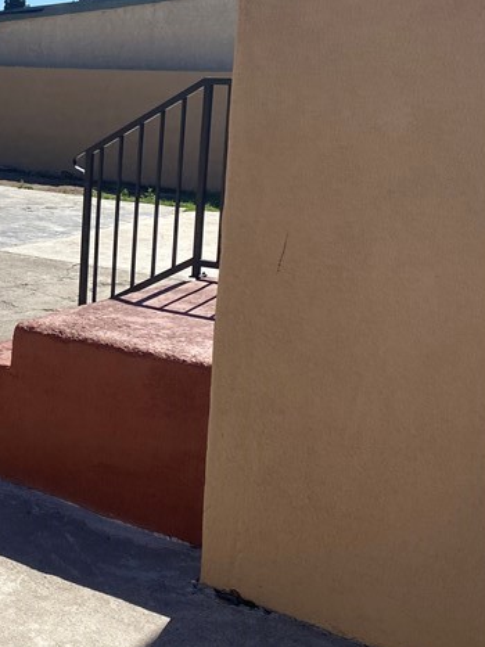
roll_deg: -1.9
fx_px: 1065
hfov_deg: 24.2
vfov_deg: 33.4
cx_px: -33
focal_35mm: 57
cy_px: 198
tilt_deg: -11.2
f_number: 1.8
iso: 32
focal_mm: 4.25
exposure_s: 1/4115
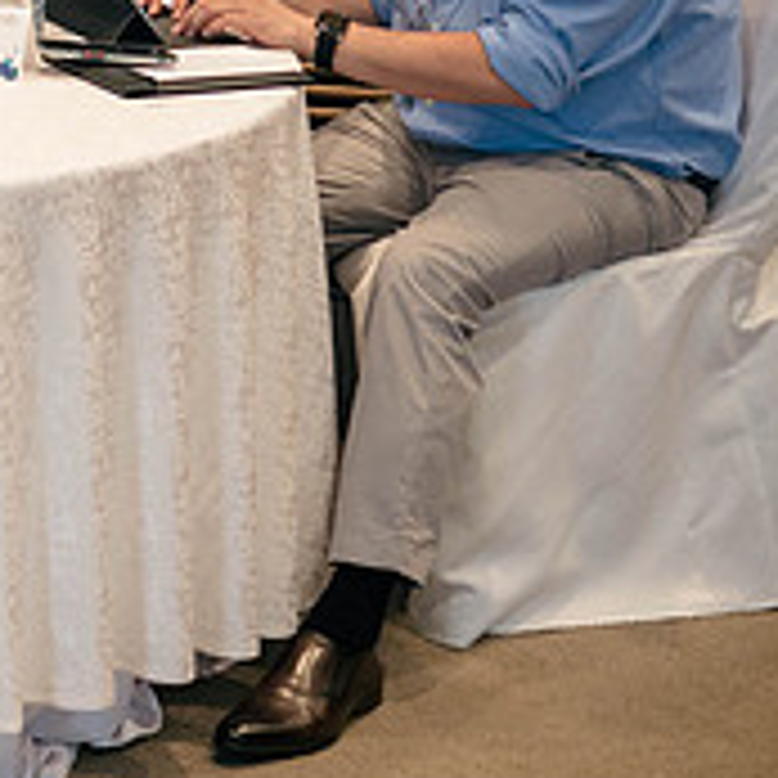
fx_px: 3840
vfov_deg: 11.4
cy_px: -52
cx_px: -382
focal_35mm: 151
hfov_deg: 11.1
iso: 500
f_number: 1.7
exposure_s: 1/100
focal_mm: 25
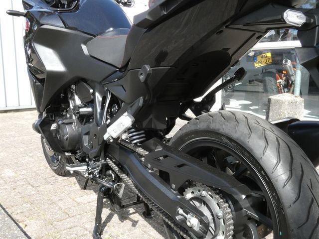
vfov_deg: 40.7
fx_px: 323
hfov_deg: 52.6
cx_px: 160
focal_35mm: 35
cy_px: 120
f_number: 5.6
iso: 800
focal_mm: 6.2
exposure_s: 1/800
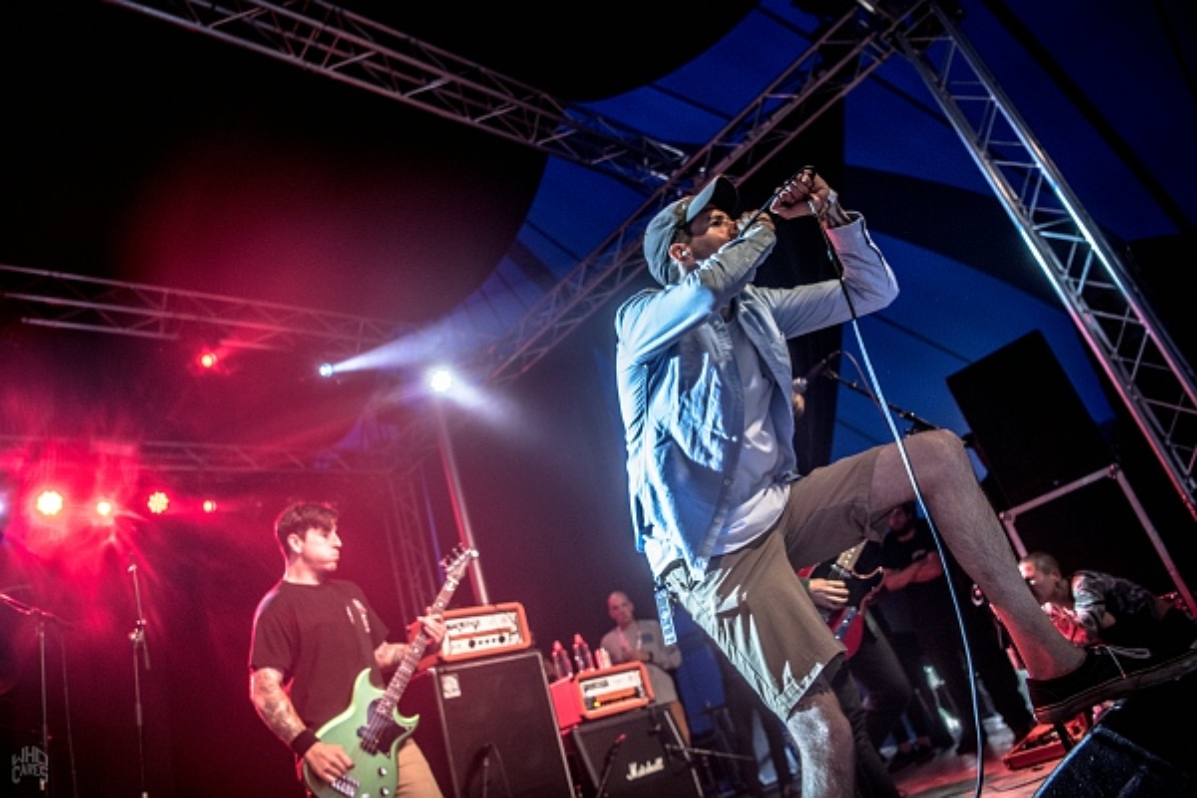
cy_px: 399
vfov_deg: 53.1
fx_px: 798
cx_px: 598
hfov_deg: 73.7
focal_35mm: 24
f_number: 2.8
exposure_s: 1/100
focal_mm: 24
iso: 1250
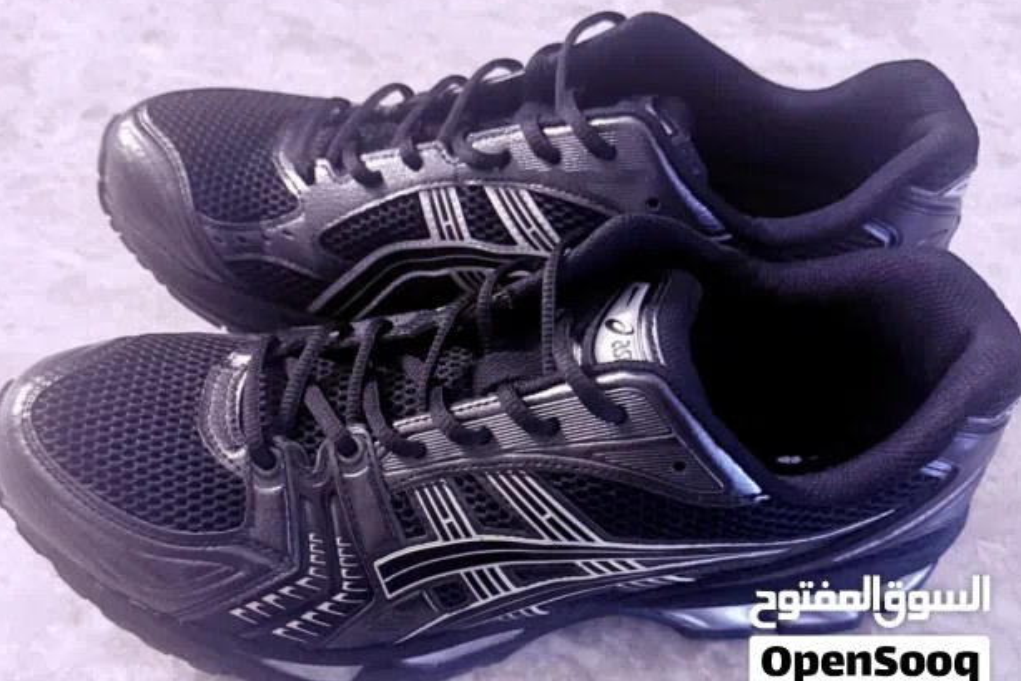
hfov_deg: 69.4
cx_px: 499
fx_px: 738
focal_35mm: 26
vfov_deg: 49.6
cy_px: 336
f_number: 1.78
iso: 1000
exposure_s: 1/25
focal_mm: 6.76
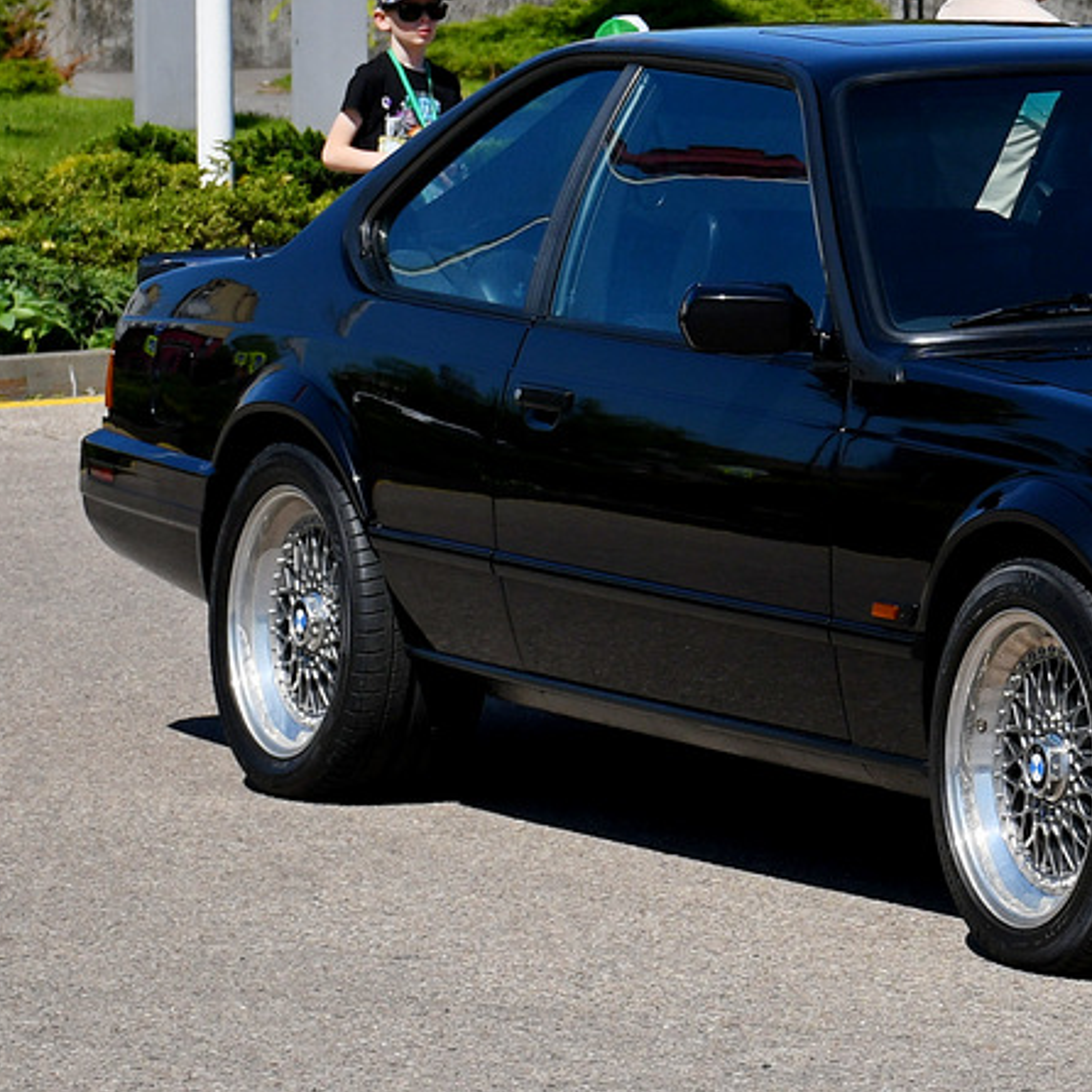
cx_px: 1258
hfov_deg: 10.4
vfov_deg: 10.5
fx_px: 5925
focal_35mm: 166
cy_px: 136
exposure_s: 1/1600
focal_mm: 45
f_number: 6.3
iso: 200
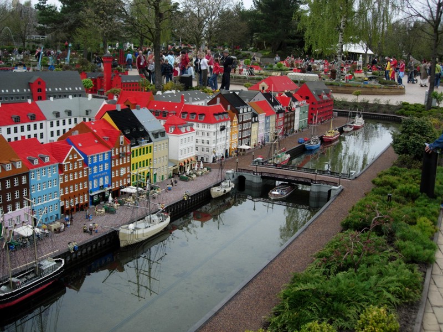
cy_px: 166
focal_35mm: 38
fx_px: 486
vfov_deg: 37.7
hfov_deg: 49.0
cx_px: 222
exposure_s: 1/683
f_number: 2.8
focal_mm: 7.8
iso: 64
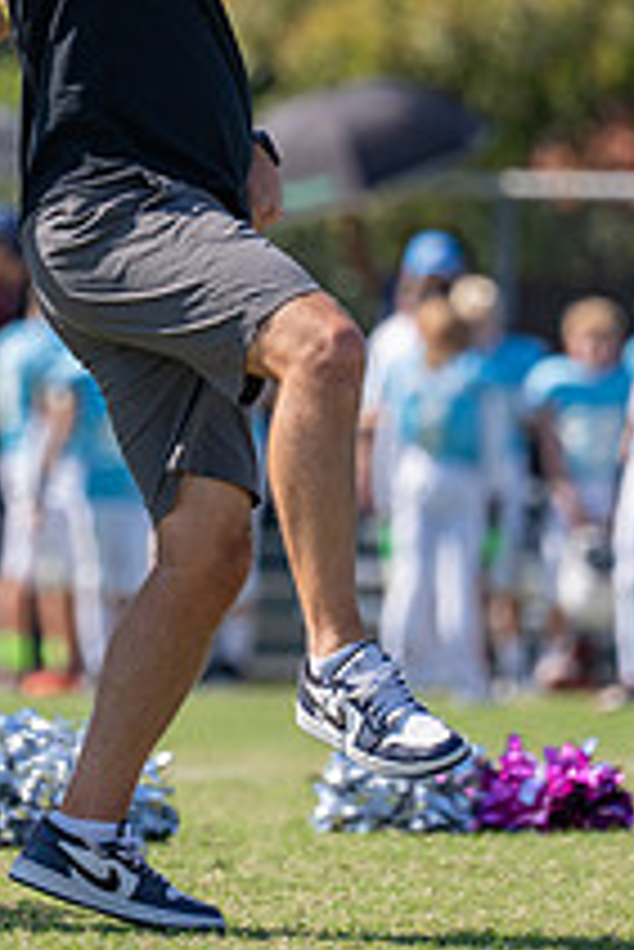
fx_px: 13423
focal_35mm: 509
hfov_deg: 2.7
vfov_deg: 4.0
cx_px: -31
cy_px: 306
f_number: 2.8
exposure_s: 1/5000
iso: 320
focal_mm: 173
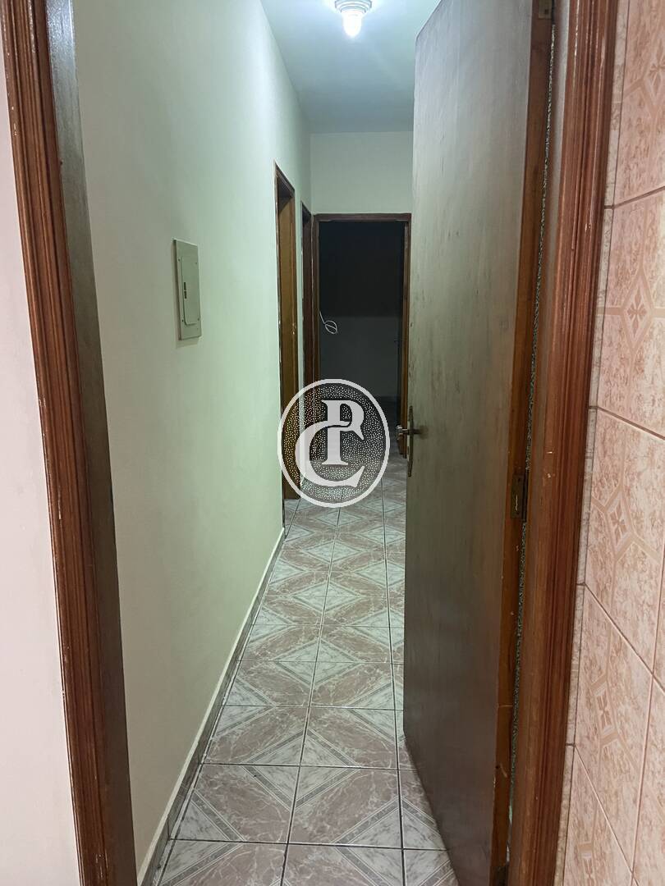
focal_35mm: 26
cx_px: 332
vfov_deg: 67.3
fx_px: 666
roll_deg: -0.2
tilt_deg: -10.2
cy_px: 443
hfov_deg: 53.1
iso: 400
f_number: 1.8
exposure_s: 1/40
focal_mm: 4.25
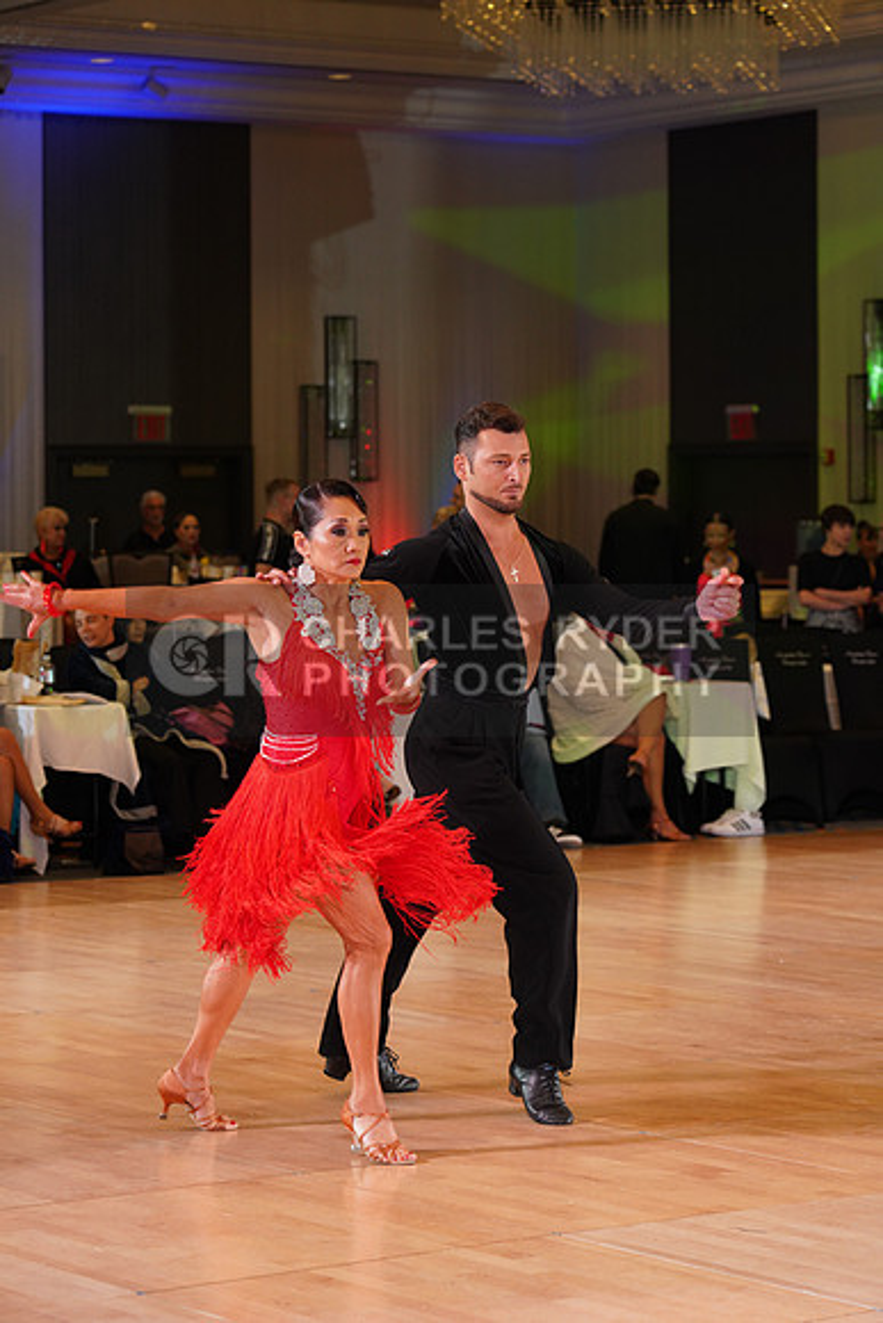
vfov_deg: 19.5
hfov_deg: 13.0
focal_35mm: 105
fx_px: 3861
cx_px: 442
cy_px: 662
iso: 1600
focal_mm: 105
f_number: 5
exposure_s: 1/160
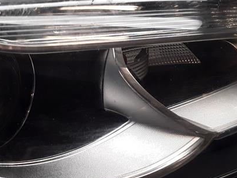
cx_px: 90
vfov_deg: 32.6
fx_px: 301
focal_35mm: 44
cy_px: 117
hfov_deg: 42.7
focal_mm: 2.91
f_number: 1.9
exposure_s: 1/100
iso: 40
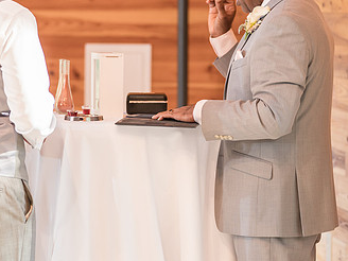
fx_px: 1850
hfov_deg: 10.7
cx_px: 124
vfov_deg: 8.1
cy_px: 69
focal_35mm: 184
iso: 1250
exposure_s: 1/100
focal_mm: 98
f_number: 2.8
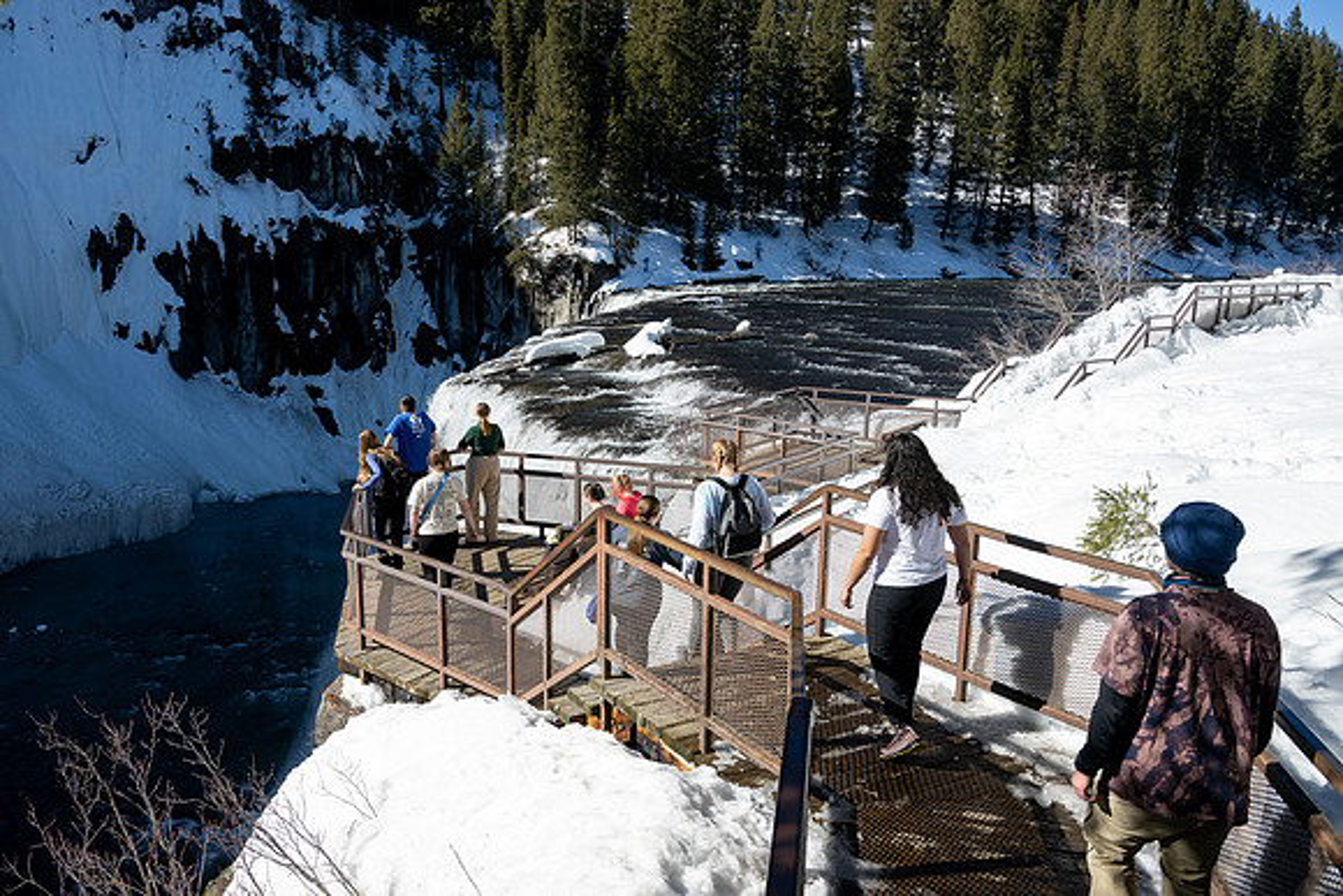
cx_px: 600
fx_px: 1071
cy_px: 466
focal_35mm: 29
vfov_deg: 45.4
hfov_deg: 64.0
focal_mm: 25
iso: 200
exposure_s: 1/500
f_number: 7.1
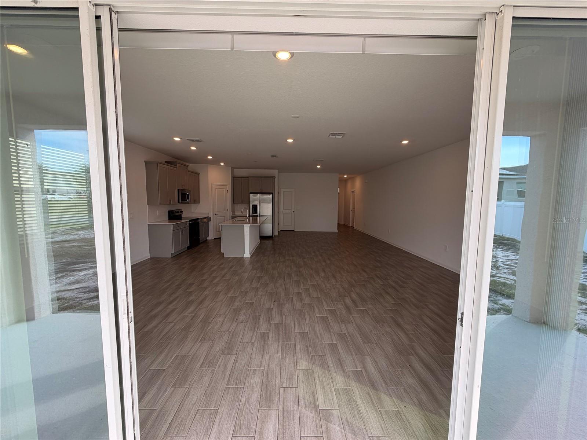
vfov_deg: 85.7
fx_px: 237
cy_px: 220
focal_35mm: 14
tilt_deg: -5.3
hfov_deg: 102.1
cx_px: 294
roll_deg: -0.2
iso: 40
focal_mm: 2.22
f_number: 2.2
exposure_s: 1/120
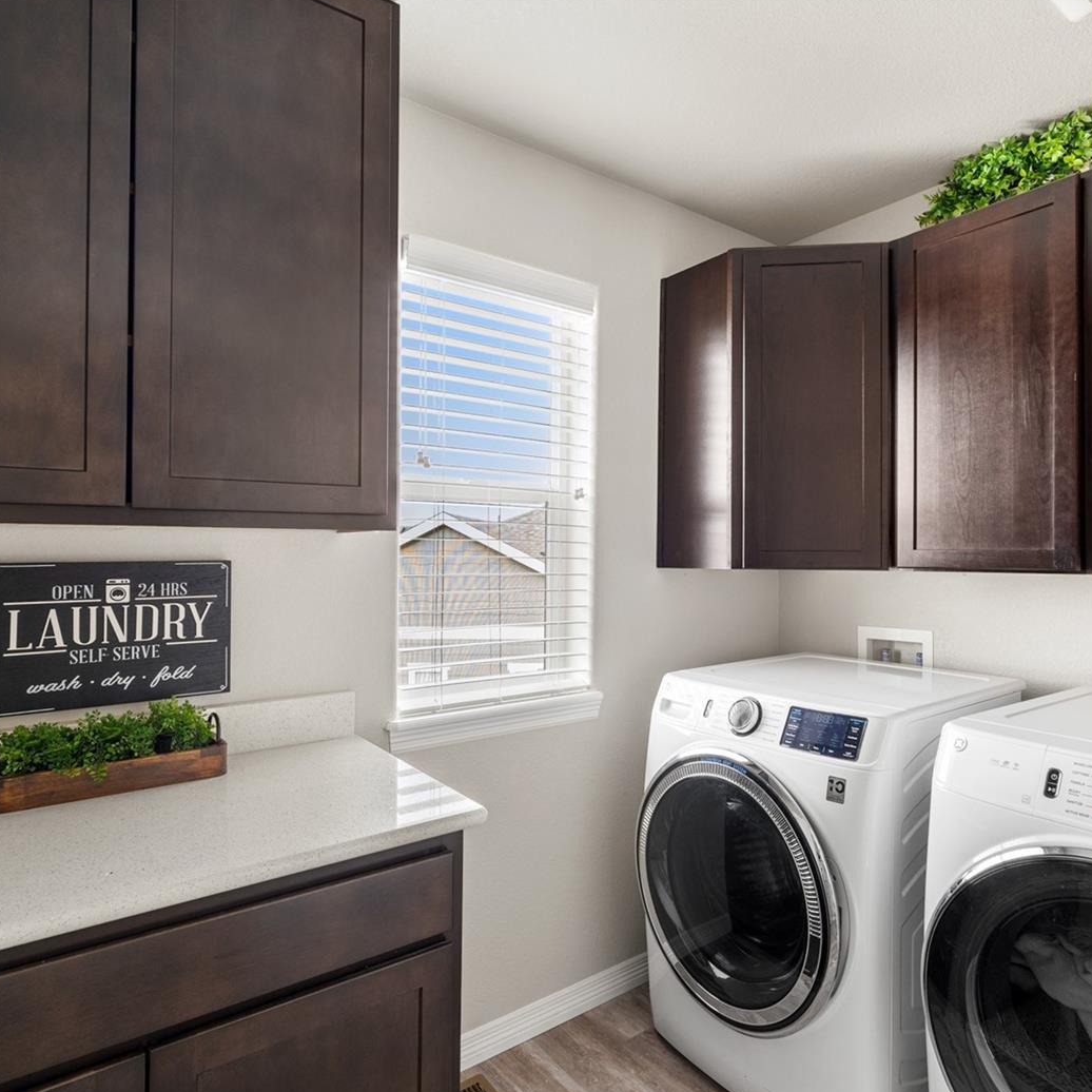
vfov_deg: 72.1
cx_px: 617
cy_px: 554
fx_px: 749
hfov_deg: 71.8
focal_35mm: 21
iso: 500
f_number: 8
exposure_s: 1.3
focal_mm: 16
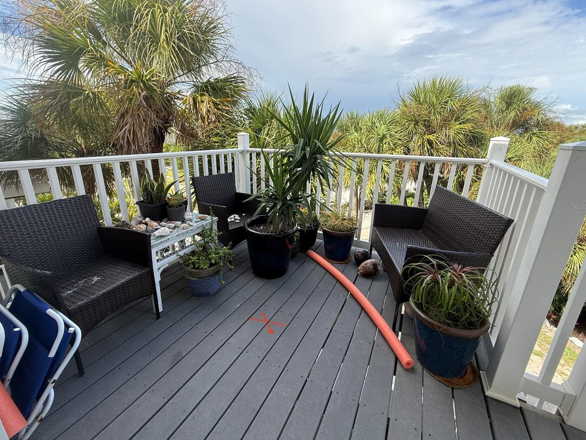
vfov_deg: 81.7
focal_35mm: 15
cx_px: 294
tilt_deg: -14.8
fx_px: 254
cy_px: 206
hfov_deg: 98.2
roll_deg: -1.3
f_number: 2.2
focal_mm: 2.22
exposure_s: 1/498
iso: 64
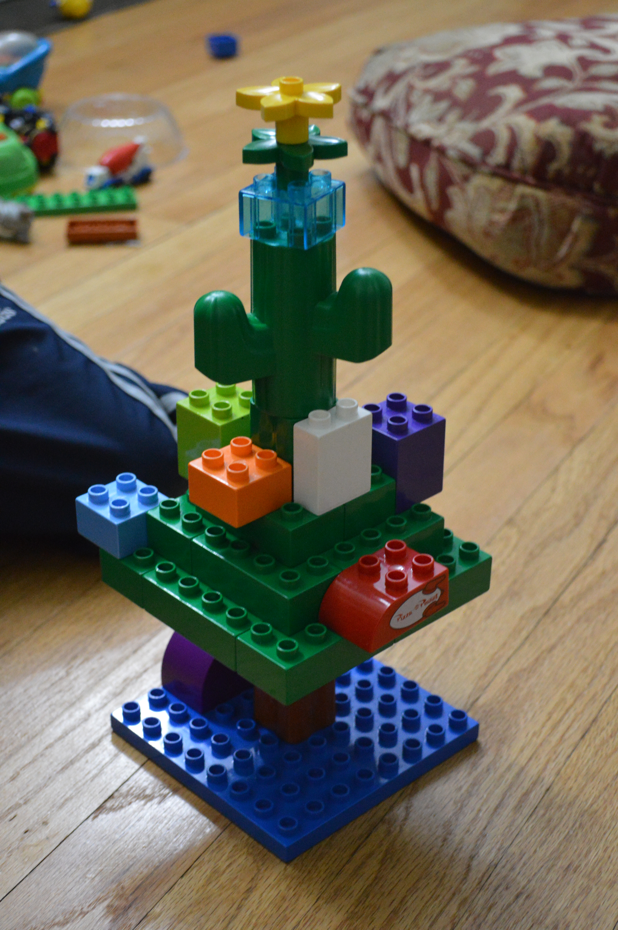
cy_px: 465
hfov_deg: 23.7
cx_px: 309
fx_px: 1470
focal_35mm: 57
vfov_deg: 35.1
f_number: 5
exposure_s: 1/13
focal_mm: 38
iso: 3200
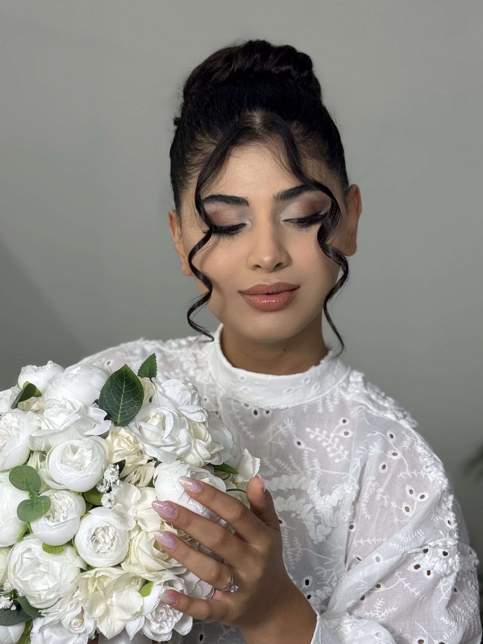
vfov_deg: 39.7
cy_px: 322
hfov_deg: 30.3
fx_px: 893
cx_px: 242
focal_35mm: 48
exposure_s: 1/197
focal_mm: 6.76
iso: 50
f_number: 1.78
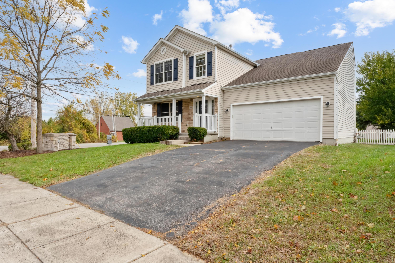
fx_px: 221
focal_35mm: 20
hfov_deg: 83.7
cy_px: 132
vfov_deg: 61.7
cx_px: 198
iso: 100
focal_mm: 20.1
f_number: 22
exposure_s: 1/20
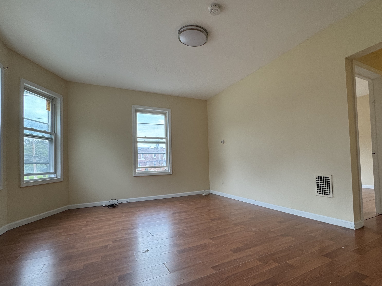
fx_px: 210
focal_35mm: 19
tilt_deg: +0.3
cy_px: 156
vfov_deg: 68.5
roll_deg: +1.0
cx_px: 222
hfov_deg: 84.0
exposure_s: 1/120
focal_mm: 2.22
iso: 125
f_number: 2.2
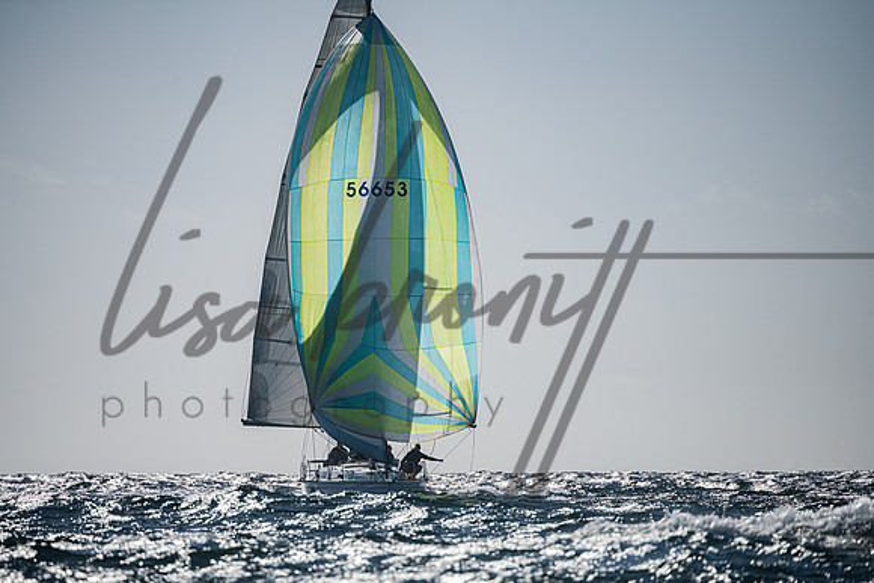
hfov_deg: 5.1
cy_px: 292
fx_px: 9810
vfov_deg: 3.4
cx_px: 437
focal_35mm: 404
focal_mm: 400
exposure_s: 1/6400
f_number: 6.3
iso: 320
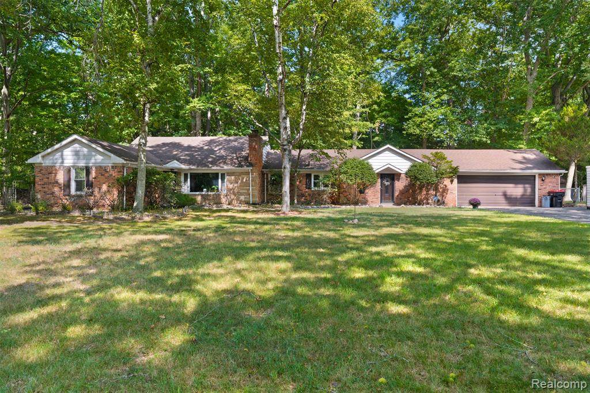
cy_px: 196
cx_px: 295
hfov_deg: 71.5
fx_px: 410
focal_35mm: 25
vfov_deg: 51.3
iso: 400
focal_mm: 25
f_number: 9
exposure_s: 1/13
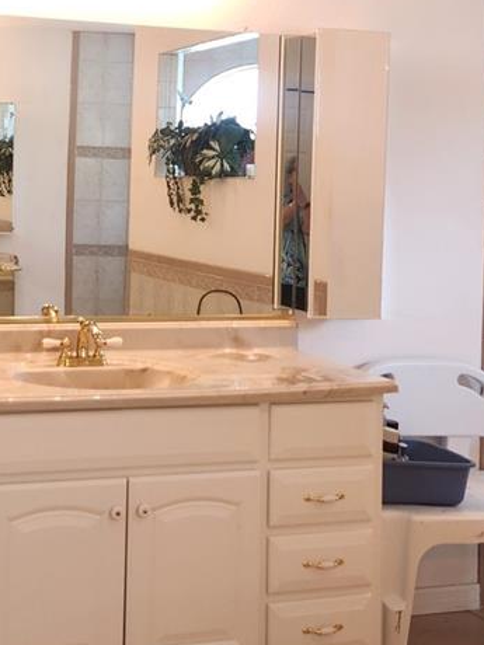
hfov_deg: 23.8
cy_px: 174
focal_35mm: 60
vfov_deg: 31.7
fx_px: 1119
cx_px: 58
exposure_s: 1/120
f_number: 1.8
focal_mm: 5.4
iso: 200
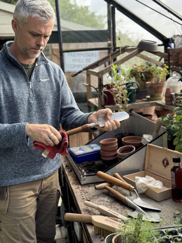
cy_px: 122
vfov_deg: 39.7
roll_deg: +4.1
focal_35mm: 48
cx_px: 91
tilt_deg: -11.3
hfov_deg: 30.3
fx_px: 336
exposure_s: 1/360
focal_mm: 6.76
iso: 64
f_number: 1.78
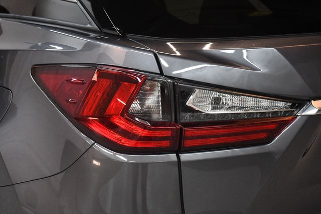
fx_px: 428
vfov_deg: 28.0
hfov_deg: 41.1
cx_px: 160
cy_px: 107
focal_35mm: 48
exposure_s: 1/125
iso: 2500
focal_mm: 32
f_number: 4
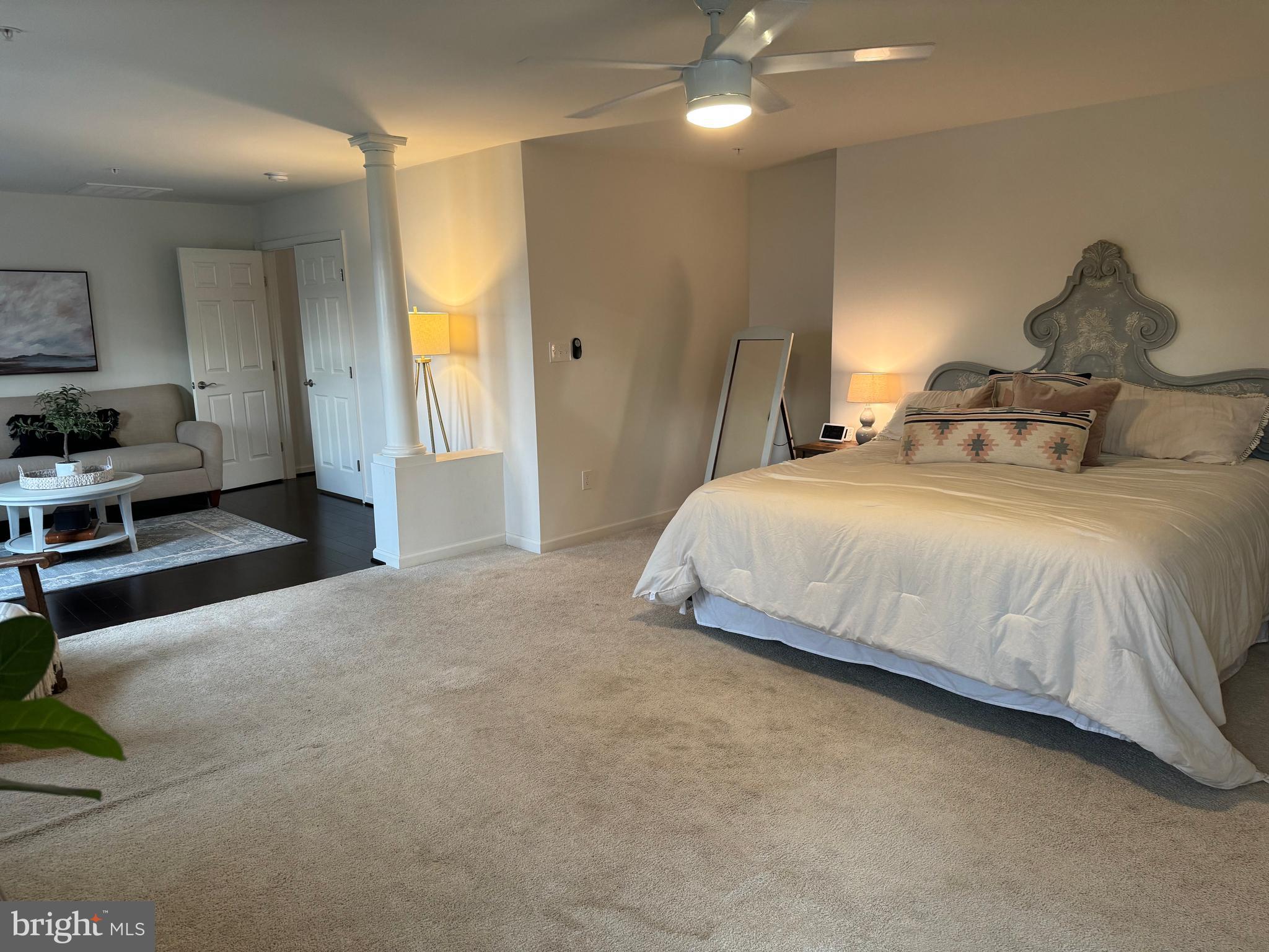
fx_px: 880
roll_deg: +1.5
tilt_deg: -9.8
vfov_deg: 56.8
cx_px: 634
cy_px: 476
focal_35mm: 24
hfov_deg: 71.6
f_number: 1.78
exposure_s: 1/60
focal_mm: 6.86
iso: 160
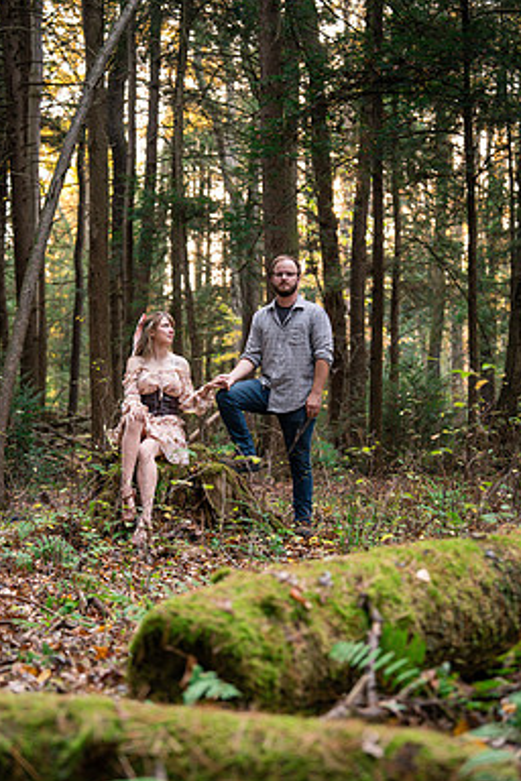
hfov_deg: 16.6
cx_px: 228
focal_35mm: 82
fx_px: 1780
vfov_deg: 24.8
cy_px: 419
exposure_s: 1/160
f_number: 2.8
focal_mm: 70
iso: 1250
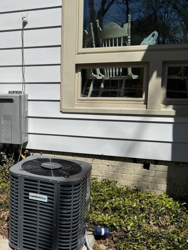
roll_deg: +1.2
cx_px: 7
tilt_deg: -10.3
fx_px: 340
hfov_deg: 29.2
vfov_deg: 40.4
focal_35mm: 47
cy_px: 134
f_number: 1.78
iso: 80
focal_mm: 6.76
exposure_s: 1/12346
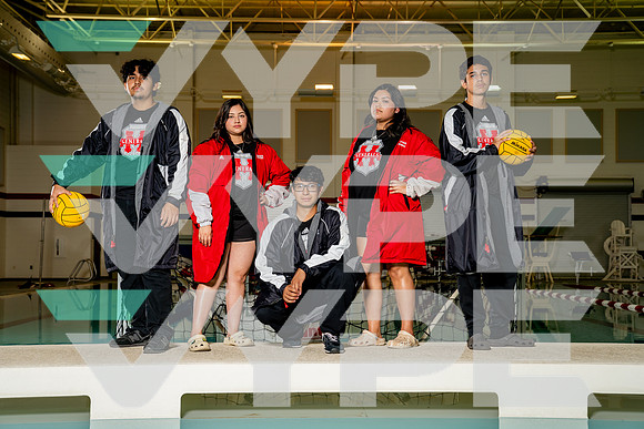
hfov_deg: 37.7
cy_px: 214
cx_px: 322
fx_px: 942
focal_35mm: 53
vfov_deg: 25.7
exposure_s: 1/250
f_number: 5.6
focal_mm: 52
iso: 100
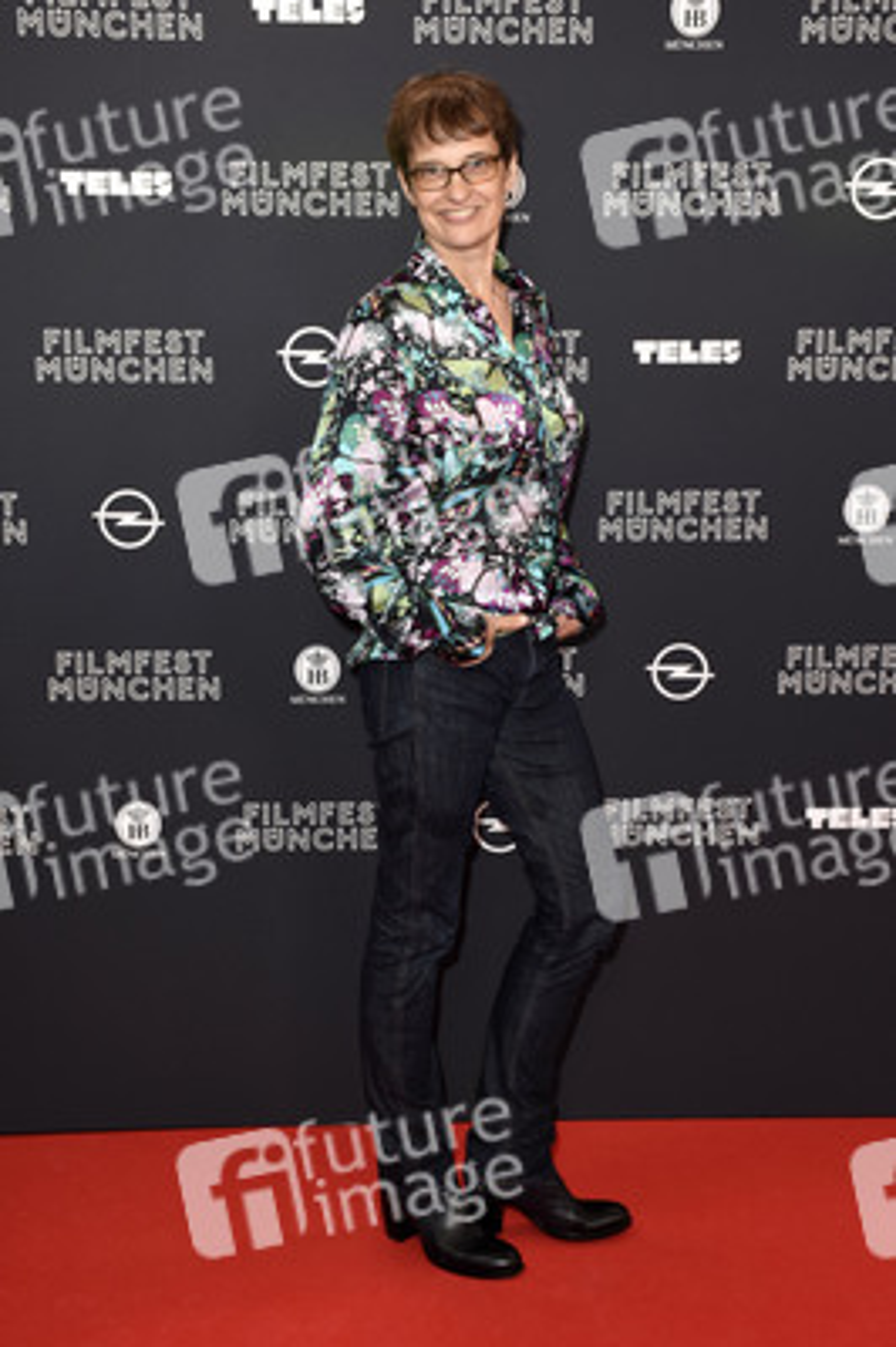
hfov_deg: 28.0
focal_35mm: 48
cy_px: 674
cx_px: 448
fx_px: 1795
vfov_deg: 41.1
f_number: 6.3
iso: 500
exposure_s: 1/125
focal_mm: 32
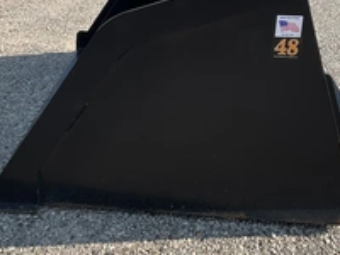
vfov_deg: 25.0
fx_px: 570
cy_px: 76
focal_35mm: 58
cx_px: 163
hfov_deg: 33.2
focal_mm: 3
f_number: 1.8
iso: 25
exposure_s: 1/1055
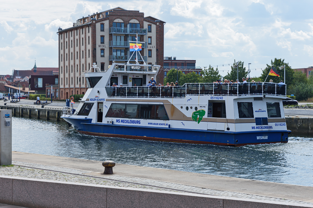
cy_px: 104
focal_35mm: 69
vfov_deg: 19.7
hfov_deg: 29.2
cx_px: 156
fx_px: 600
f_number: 7.1
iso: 100
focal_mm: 46
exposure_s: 1/800
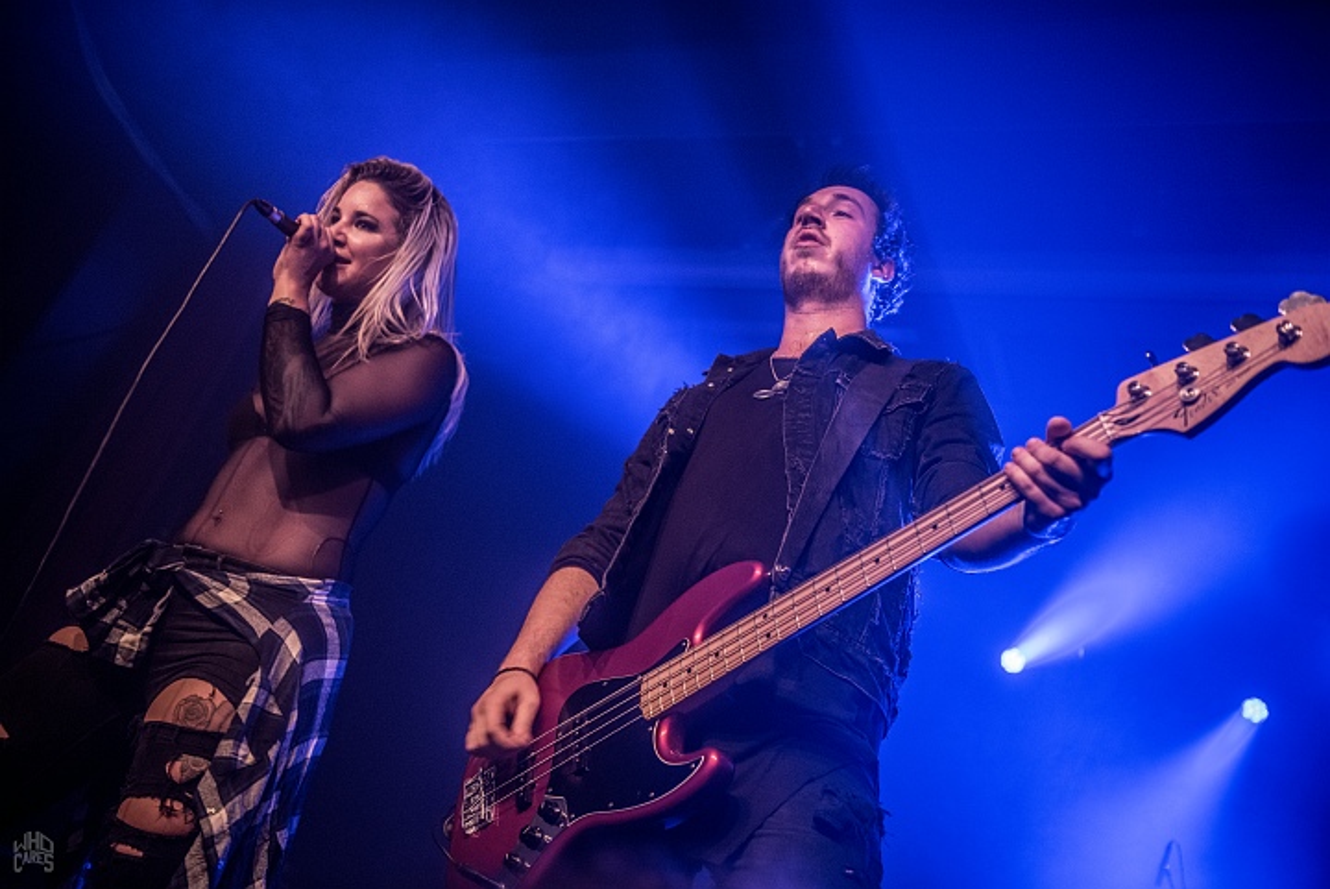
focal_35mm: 35
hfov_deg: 54.4
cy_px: 444
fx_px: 1294
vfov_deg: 37.9
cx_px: 665
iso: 1600
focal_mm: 35
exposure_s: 1/80
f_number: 2.8
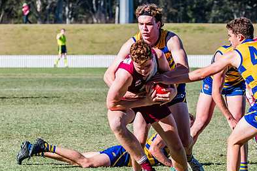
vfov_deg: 4.4
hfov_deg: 6.7
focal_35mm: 309
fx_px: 2205
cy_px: 77
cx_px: 147
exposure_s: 1/1600
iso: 800
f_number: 10
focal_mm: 170
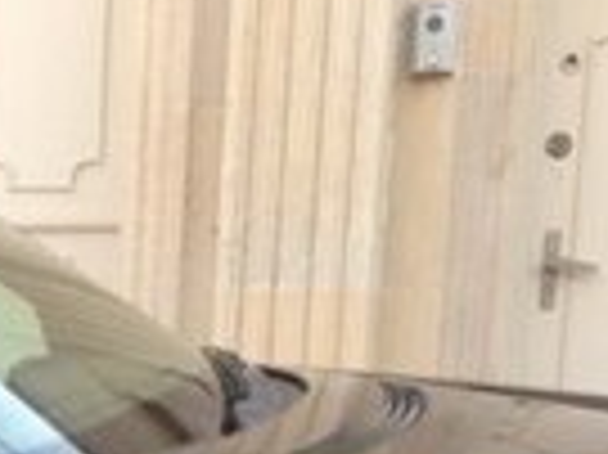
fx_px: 2825
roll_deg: +0.7
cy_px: 969
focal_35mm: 161
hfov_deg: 11.7
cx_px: -311
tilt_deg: -14.9
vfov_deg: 8.6
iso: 50
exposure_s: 1/40
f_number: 2.4
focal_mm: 4.12
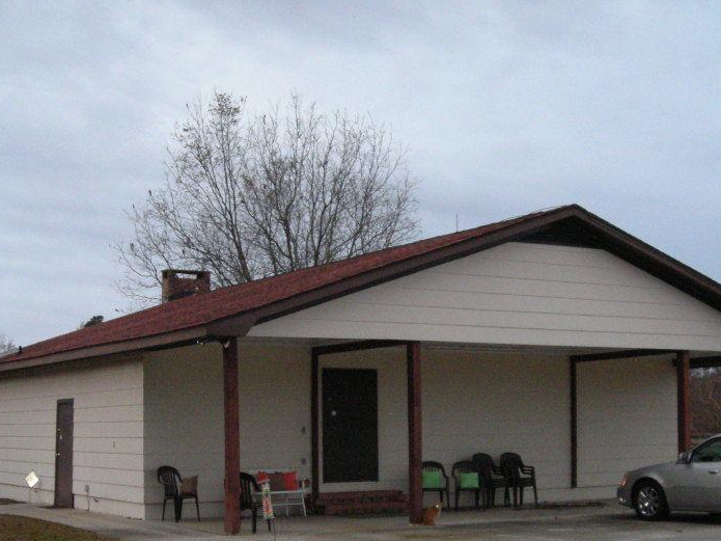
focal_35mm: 56
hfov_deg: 34.3
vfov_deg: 26.0
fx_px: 1166
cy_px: 360
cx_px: 377
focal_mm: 6.3
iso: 298
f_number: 3.2
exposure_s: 1/60
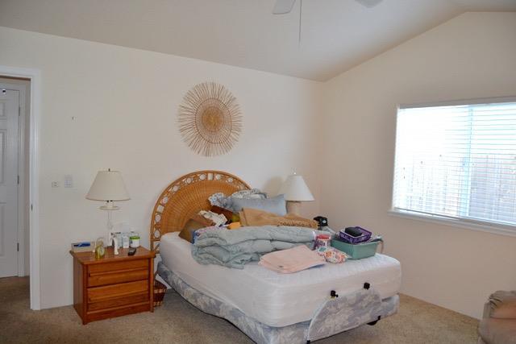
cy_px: 172
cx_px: 258
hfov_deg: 67.4
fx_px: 387
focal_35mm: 27
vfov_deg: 48.0
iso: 640
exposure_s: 1/60
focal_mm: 18
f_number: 3.5
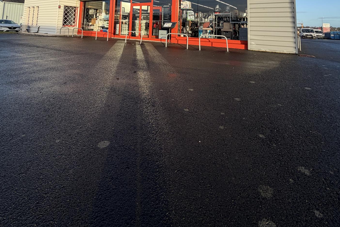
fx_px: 189
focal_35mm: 20
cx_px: 170
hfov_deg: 84.0
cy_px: 9
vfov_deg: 51.8
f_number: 2.2
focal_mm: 2.22
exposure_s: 1/596
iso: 40
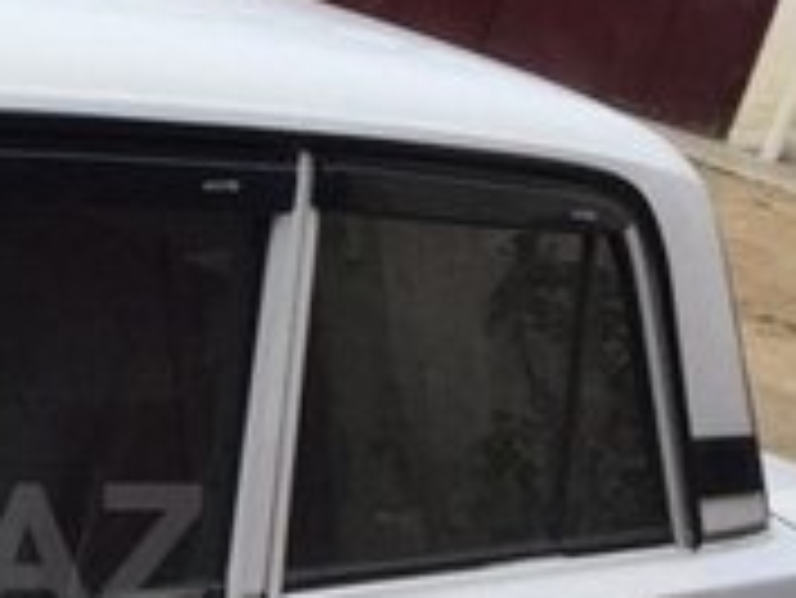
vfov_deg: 13.6
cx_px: -256
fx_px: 2485
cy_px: 551
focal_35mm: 108
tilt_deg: -18.8
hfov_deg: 17.1
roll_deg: -14.5
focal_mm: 4.15
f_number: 2.2
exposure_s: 1/100
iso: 40
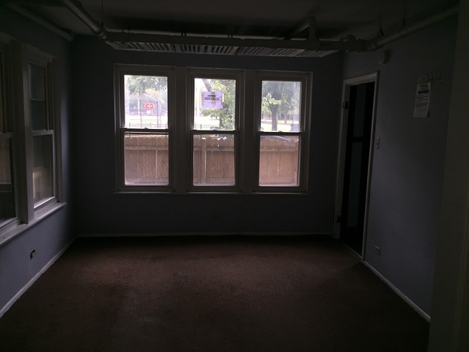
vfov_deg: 48.2
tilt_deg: -9.0
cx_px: 234
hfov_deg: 61.7
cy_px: 176
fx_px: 393
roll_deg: -1.5
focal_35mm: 29
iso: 40
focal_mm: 4.15
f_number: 2.2
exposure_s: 1/30
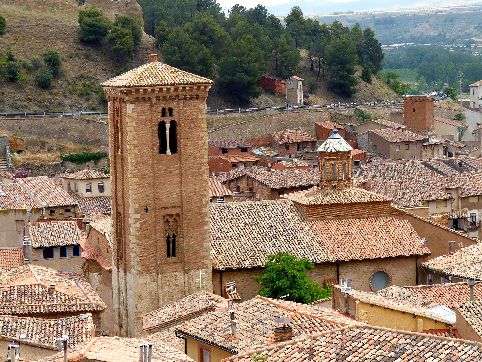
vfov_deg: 13.7
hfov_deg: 18.2
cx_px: 242
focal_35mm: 108
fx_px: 1504
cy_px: 182
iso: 100
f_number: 4
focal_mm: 17.8
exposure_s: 1/400
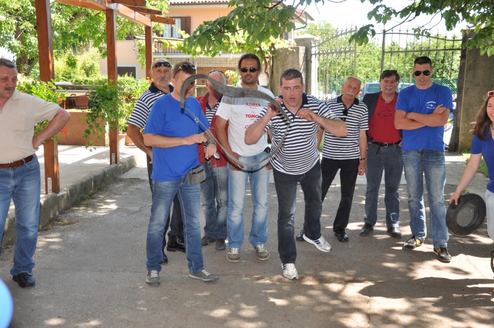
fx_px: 534
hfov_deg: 49.6
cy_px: 164
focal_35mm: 39
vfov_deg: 34.1
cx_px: 247
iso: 200
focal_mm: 26
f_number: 4
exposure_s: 1/200
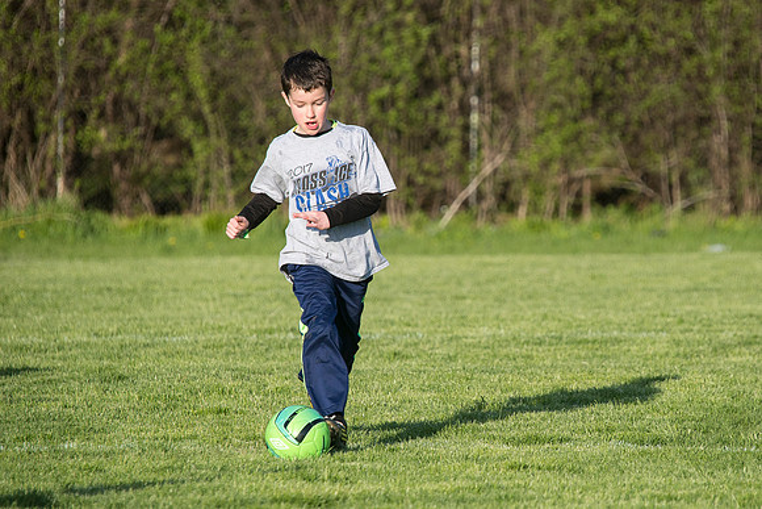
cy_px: 269
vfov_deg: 2.9
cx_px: 471
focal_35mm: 472
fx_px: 9985
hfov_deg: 4.4
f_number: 7.1
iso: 1000
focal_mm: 360
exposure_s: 1/2500
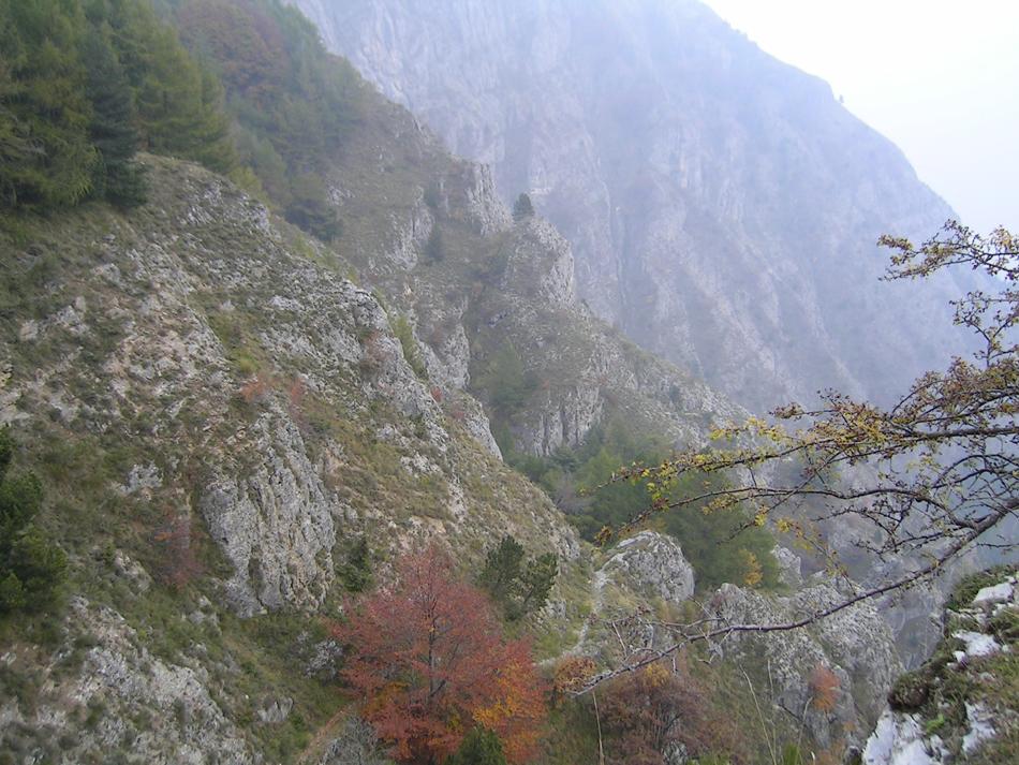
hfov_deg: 51.3
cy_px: 382
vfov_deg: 39.7
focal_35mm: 36
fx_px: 1060
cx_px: 510
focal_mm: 5.6
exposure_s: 1/185
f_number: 2.8
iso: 50
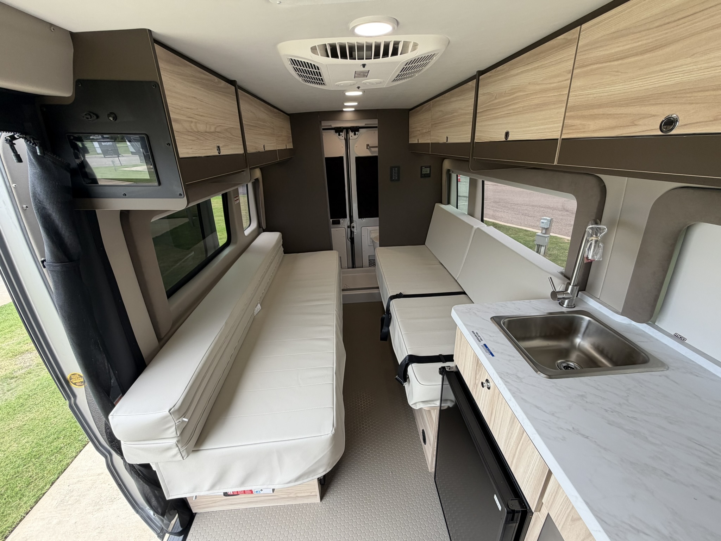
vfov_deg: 85.7
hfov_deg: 102.1
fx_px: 292
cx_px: 360
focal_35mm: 14
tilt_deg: -21.0
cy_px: 270
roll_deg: +3.4
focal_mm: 2.22
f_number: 2.2
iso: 80
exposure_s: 1/121
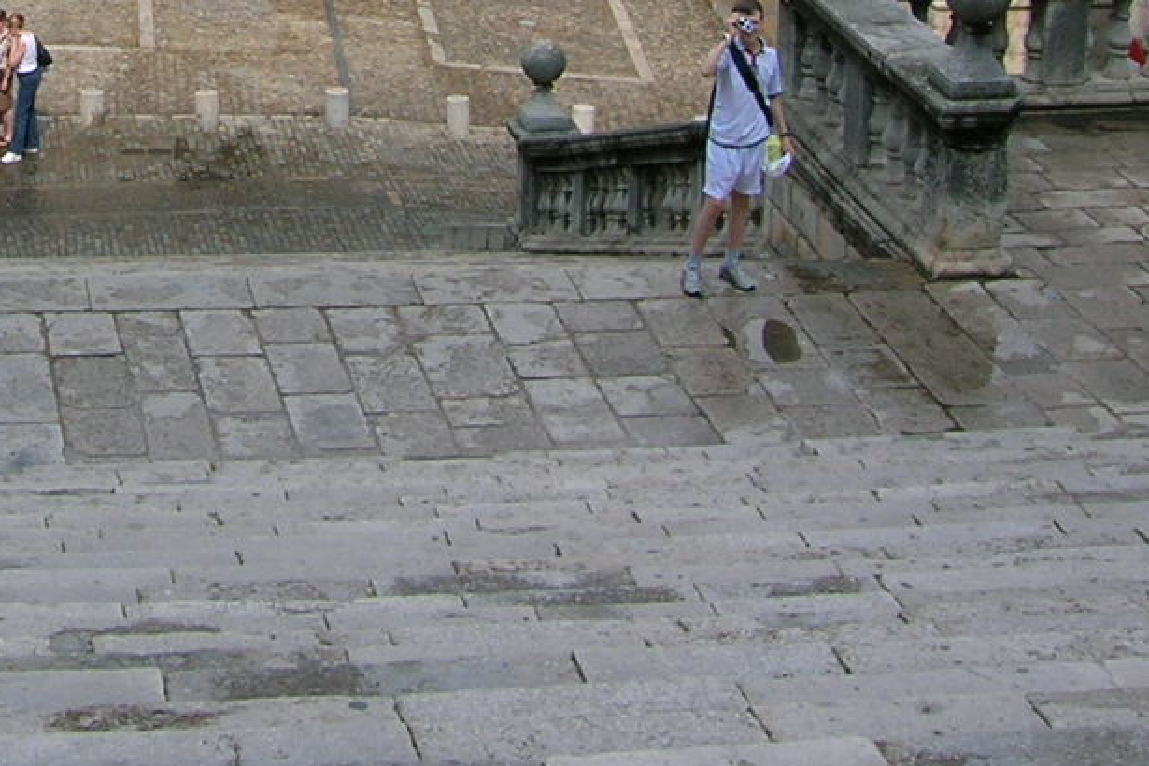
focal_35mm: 92
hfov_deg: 21.5
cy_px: -314
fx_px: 2936
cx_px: 50
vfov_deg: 14.1
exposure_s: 1/248
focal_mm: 5.7
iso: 50
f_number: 4.9
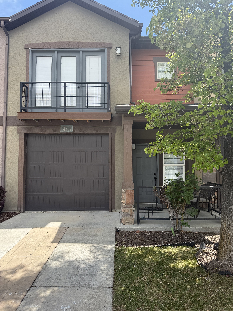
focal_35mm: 24
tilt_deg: +3.5
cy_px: 156
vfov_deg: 71.6
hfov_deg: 56.8
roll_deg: +0.1
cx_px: 116
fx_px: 215
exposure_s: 1/1855
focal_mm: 6.76
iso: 80
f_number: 1.78
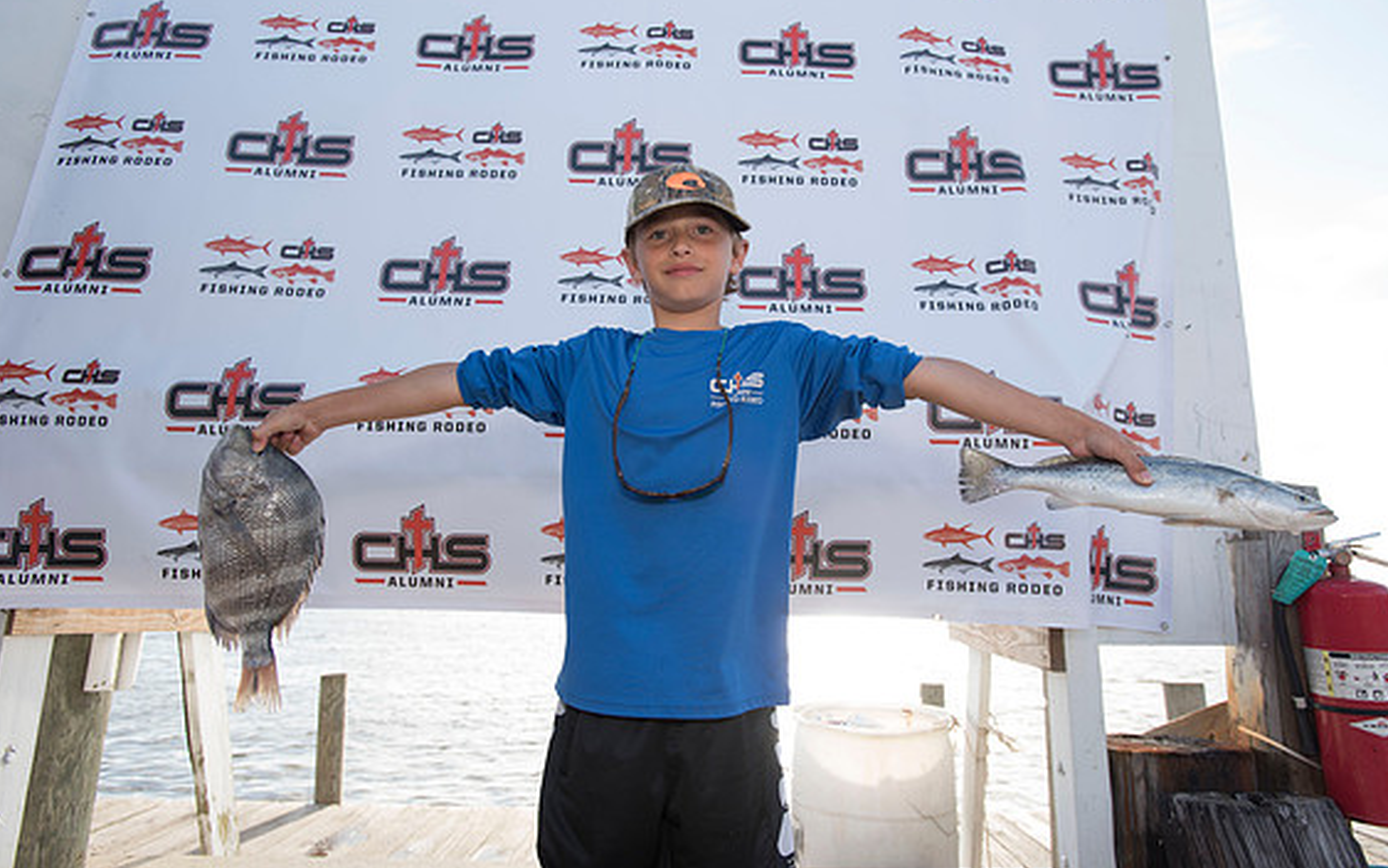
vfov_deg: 57.3
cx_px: 708
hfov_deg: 82.3
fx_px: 794
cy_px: 420
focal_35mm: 21
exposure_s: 1/400
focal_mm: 20
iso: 250
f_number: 4.5
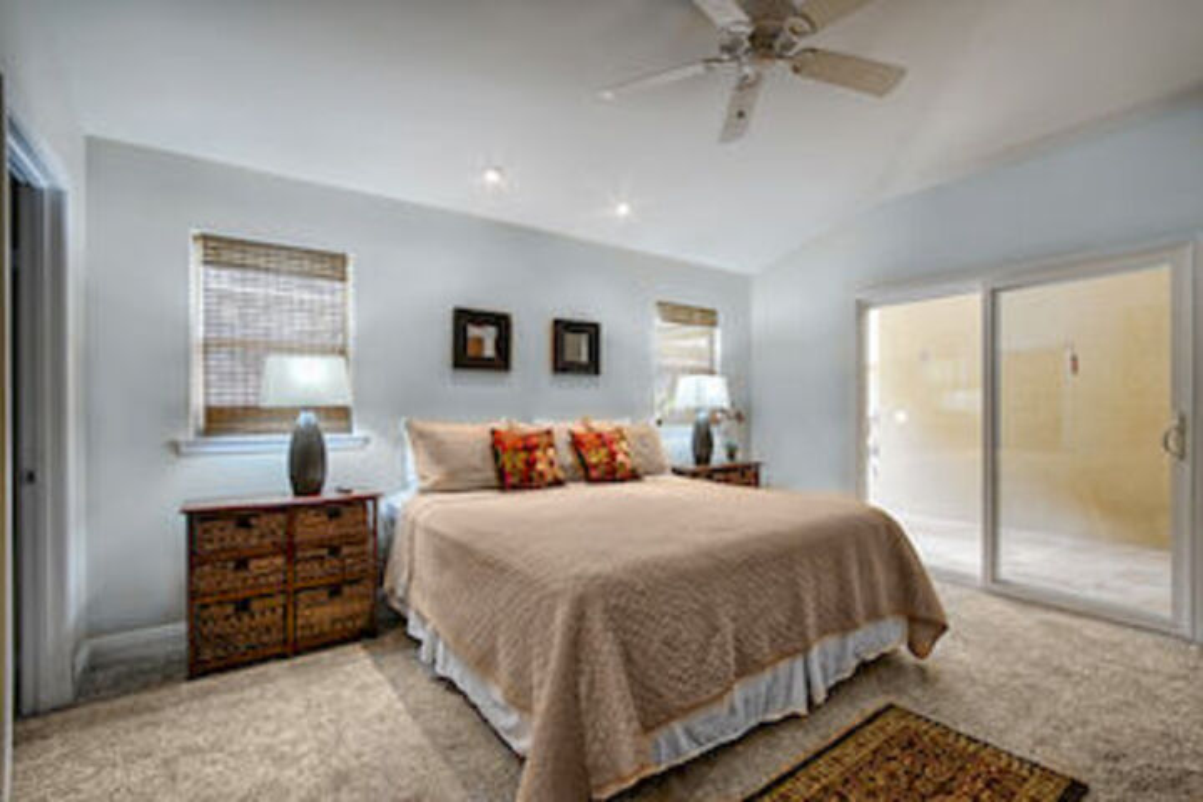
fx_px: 501
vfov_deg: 77.3
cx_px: 602
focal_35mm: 15
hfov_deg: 100.4
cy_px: 401
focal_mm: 10
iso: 200
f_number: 11
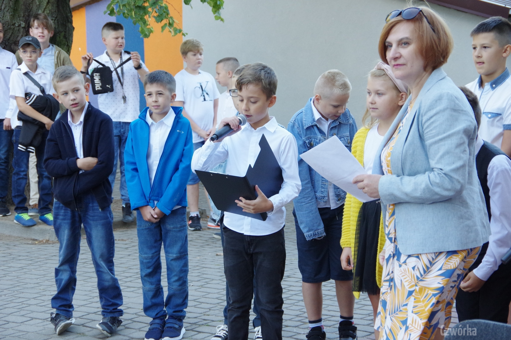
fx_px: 1276
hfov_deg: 22.6
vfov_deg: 15.2
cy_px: 170
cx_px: 256
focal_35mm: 90
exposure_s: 1/250
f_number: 7.1
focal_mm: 60
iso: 1600
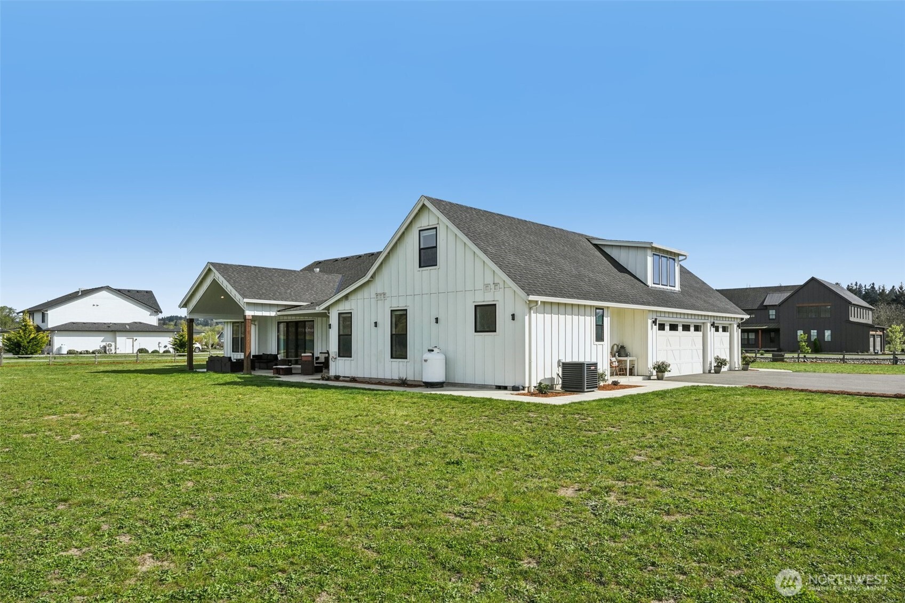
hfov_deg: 71.5
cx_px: 452
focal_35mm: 25
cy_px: 302
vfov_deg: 51.3
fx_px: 628
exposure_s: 1/1600
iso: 400
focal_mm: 25
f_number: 8
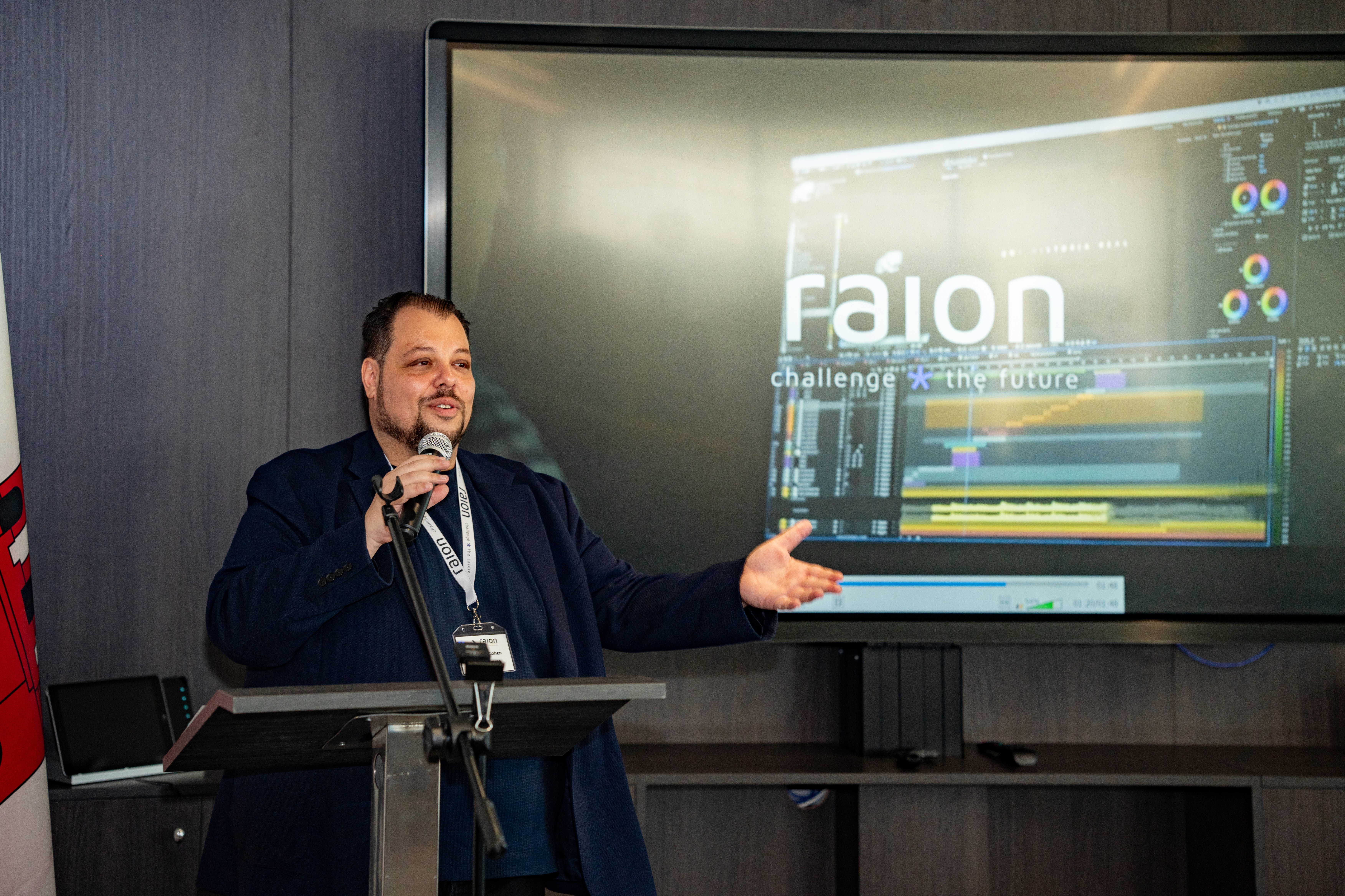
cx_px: 672
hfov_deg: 23.9
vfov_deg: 16.1
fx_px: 3175
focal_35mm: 85
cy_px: 448
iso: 800
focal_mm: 85
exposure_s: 1/100
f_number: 2.8
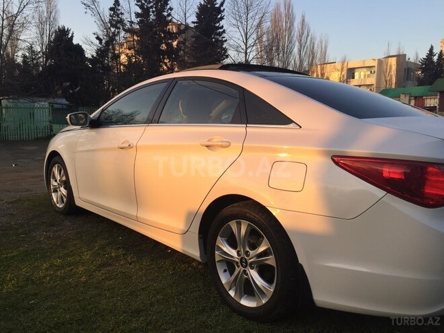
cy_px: 166
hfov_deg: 61.7
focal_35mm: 29
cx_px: 222
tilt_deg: -8.7
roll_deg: -1.0
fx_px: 372
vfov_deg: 48.2
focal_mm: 4.15
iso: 32
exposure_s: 1/278
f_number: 2.2
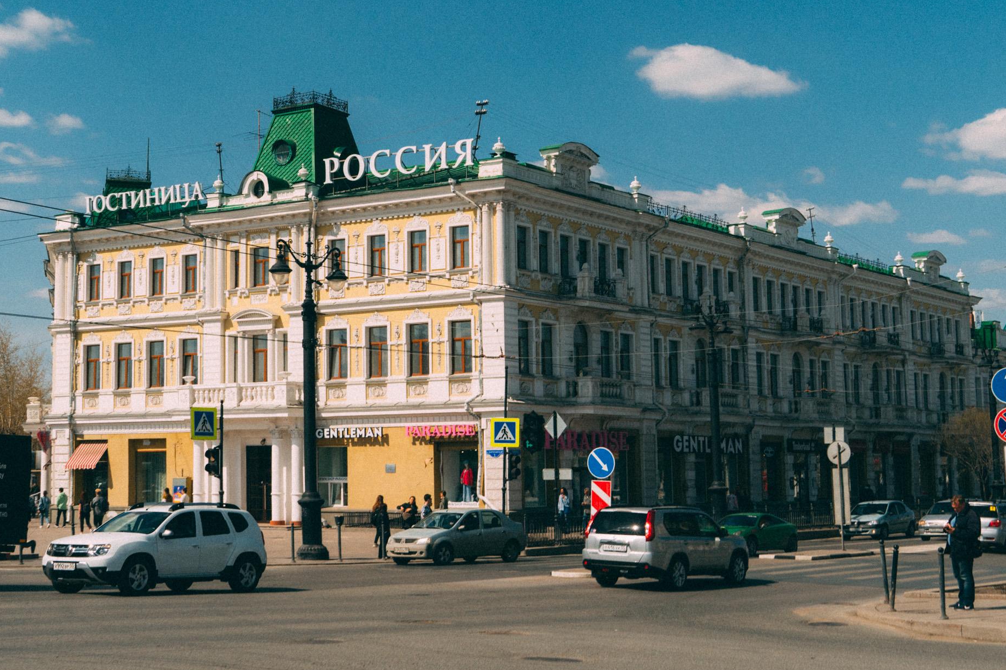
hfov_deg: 32.9
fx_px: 1704
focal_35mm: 61
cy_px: 262
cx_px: 481
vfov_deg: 22.2
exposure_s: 1/640
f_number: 9
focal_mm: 27
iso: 100
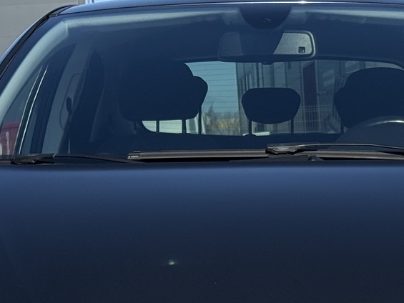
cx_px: 255
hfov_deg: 14.5
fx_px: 1588
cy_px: 367
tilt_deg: -8.4
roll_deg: +3.2
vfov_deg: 10.7
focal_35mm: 136
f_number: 1.78
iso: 80
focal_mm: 6.76
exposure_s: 1/6536
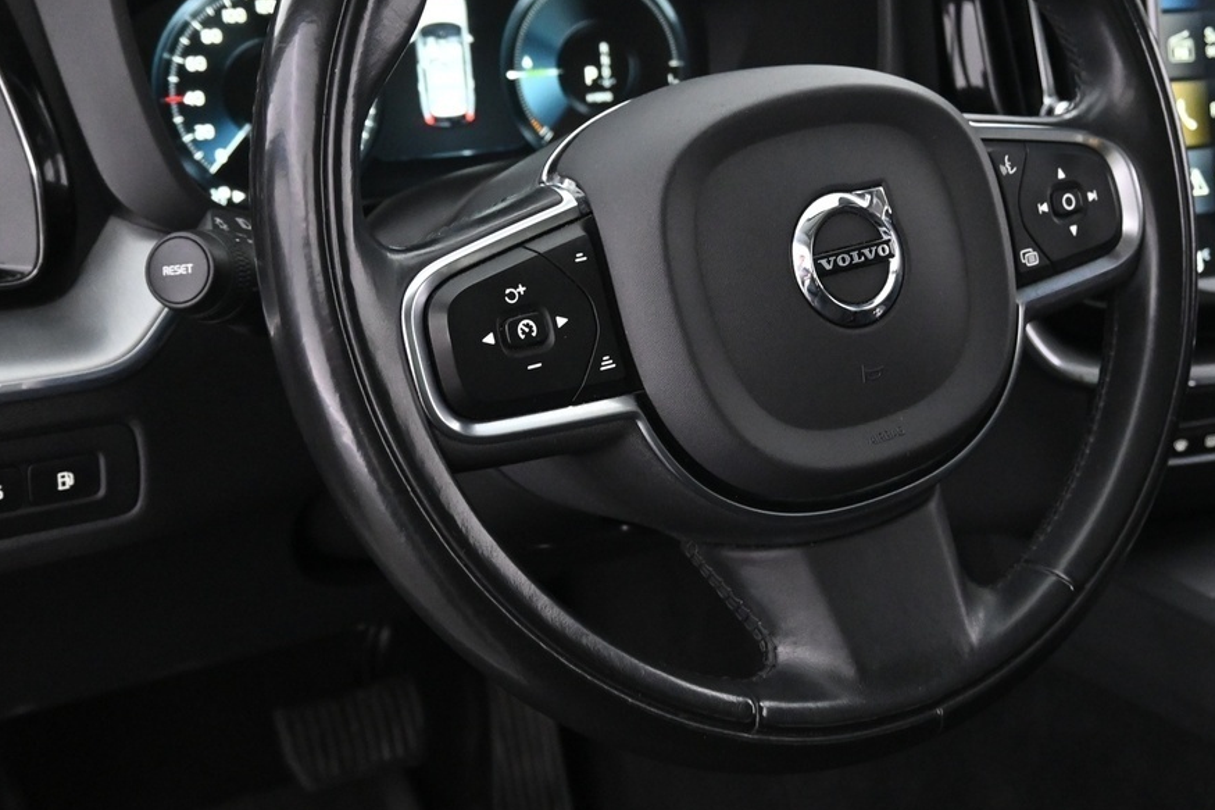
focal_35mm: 51
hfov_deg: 38.3
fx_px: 1734
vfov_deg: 26.3
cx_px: 778
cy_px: 356
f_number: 3.8
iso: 2800
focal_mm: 18.5
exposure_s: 1/30
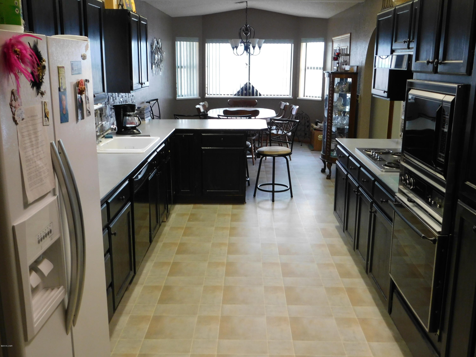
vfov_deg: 39.7
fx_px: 495
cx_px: 238
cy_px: 178
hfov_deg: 51.4
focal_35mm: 36
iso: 320
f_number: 3.5
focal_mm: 6.3
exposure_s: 1/30
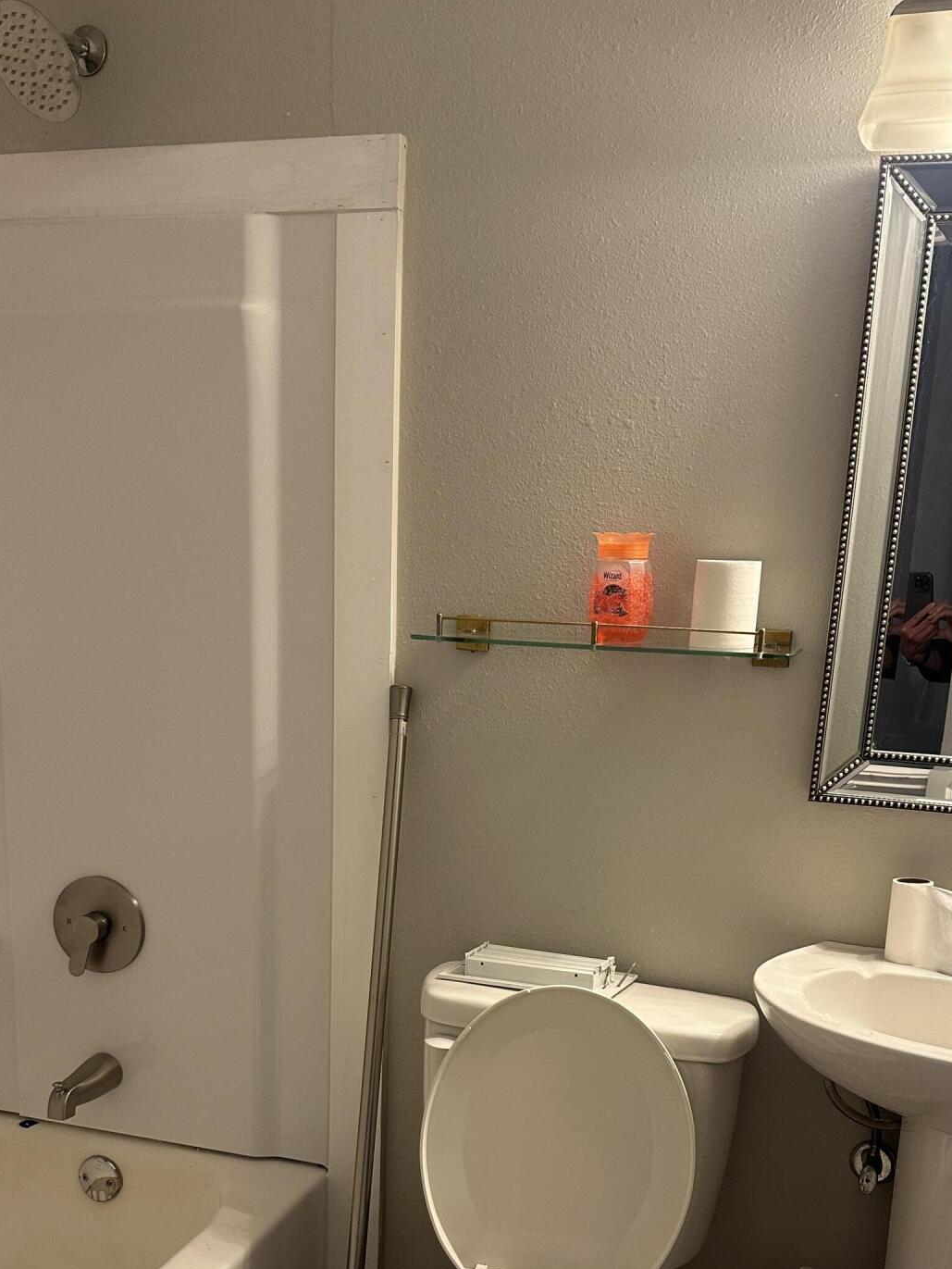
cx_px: 484
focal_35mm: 35
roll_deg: -3.6
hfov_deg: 40.7
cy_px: 888
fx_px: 1283
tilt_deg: -14.4
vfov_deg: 51.2
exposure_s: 1/60
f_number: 1.78
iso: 200
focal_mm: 6.86
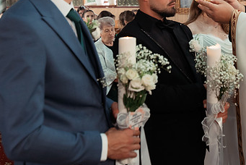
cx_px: 175
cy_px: 9
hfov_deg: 34.0
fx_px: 397
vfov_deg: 22.7
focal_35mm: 58
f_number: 3.2
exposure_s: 1/200
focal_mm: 30
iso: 1800
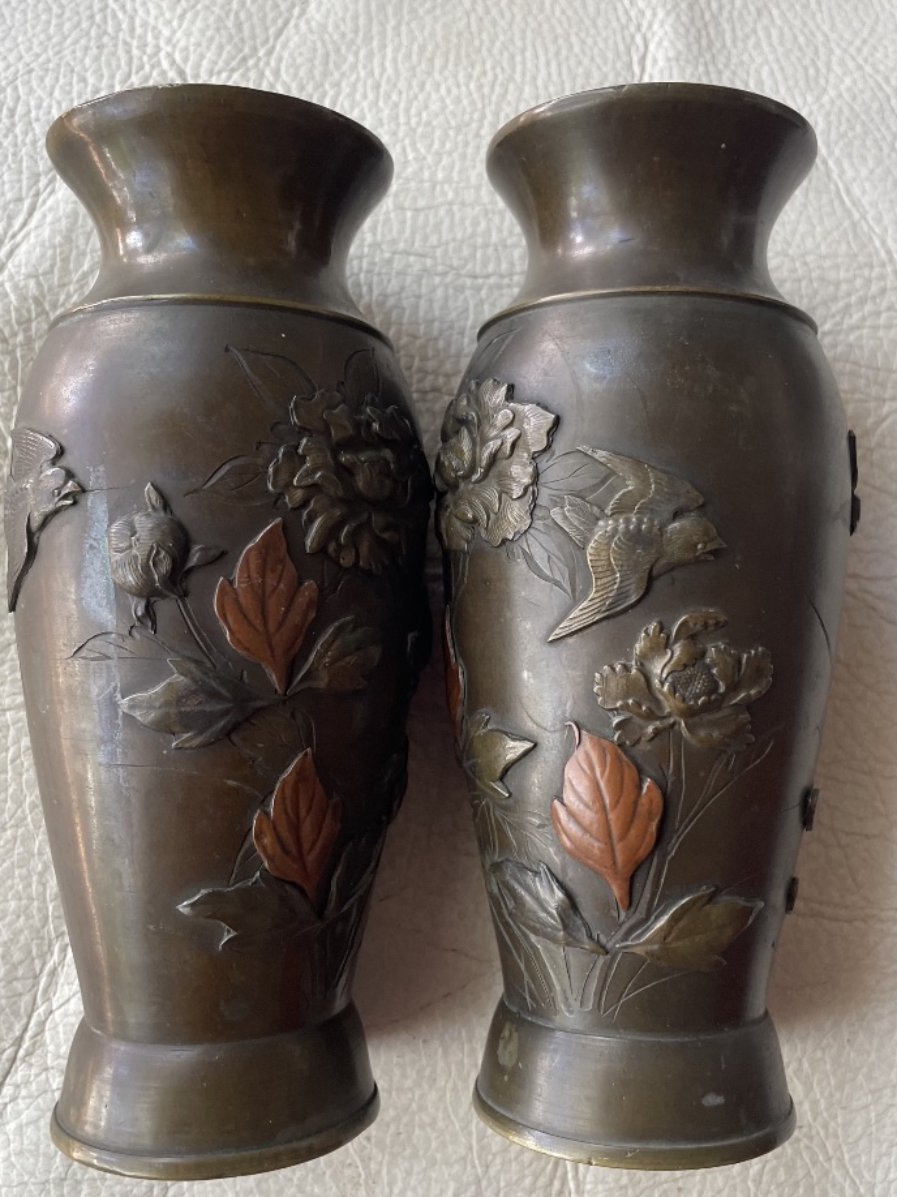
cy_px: 610
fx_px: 1175
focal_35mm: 34
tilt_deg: -82.8
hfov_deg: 41.8
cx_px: 456
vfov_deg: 54.0
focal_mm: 4.2
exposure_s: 1/117
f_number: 1.6
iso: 125
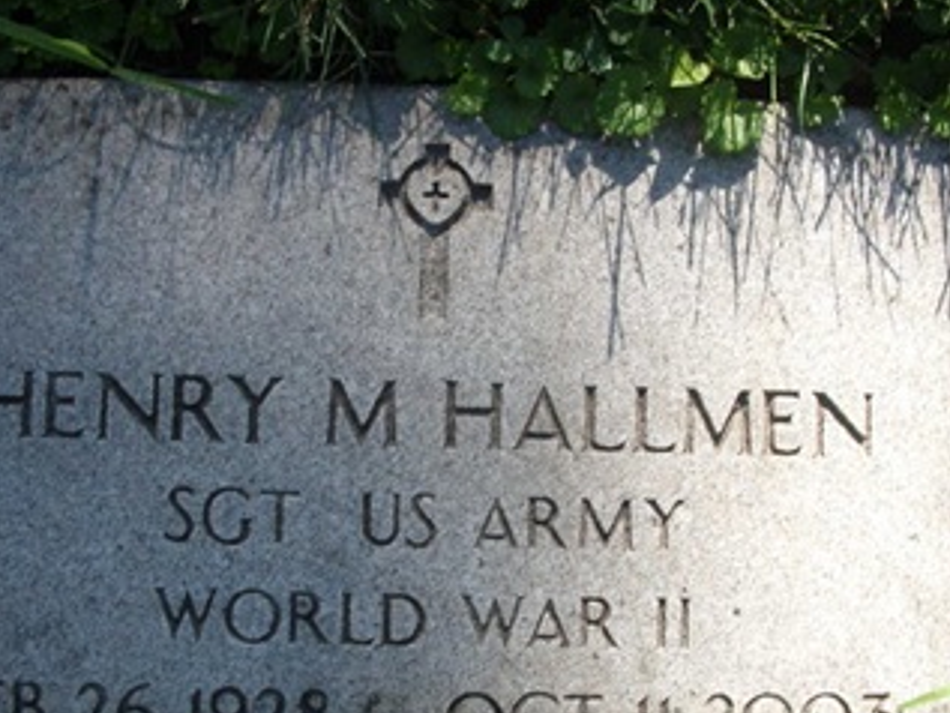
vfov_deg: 30.2
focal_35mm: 48
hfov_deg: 39.6
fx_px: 1318
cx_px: 450
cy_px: 413
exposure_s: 1/68
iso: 125
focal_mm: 6.3
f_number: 7.8
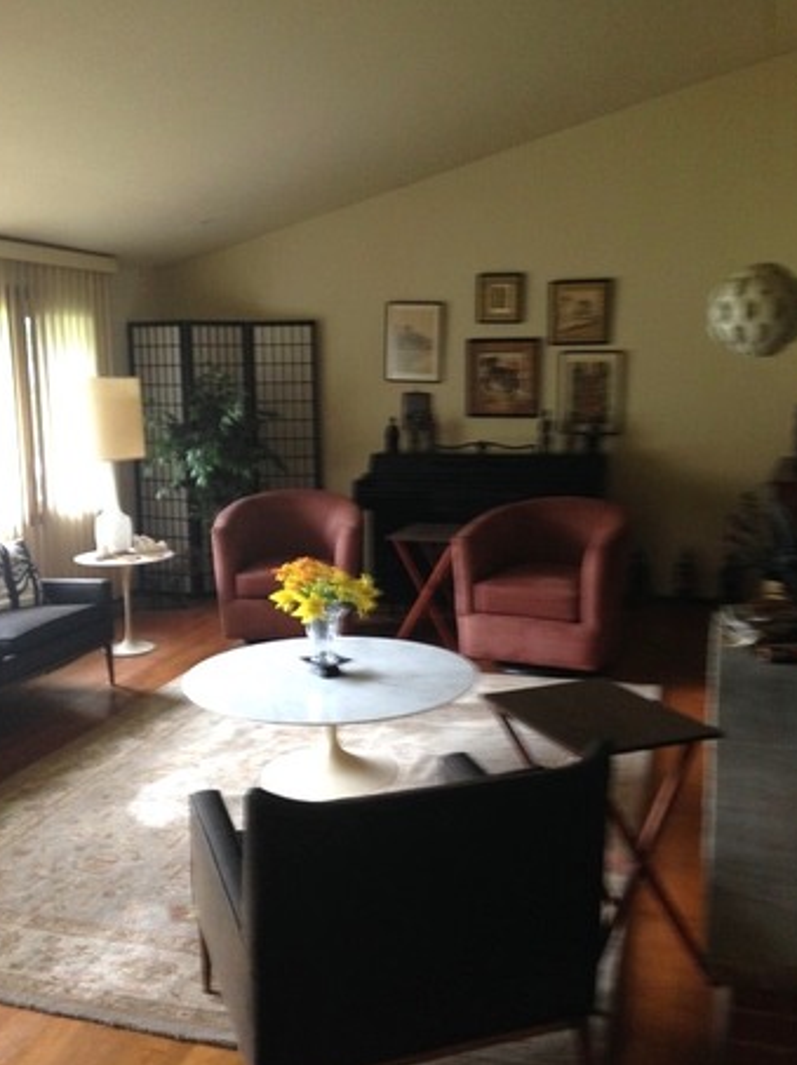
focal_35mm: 35
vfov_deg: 52.7
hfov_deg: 40.6
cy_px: 524
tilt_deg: -7.9
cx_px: 388
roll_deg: +1.3
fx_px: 1076
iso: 160
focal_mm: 4.12
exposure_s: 1/20
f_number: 2.4
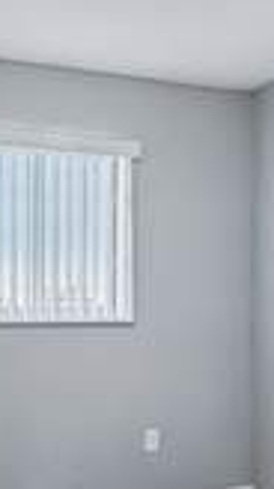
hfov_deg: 27.6
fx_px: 557
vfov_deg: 47.1
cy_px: 297
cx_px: 107
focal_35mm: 43
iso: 100
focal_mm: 14
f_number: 7.1
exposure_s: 1/25
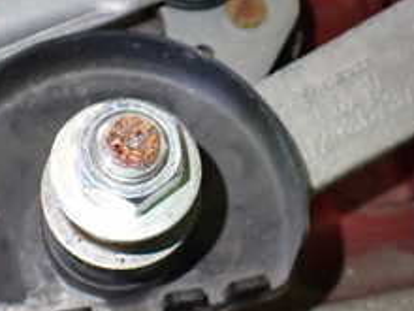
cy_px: 75
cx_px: 209
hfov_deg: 23.8
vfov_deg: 17.9
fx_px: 981
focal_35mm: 82
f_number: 2.3
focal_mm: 5.4
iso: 800
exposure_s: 1/100
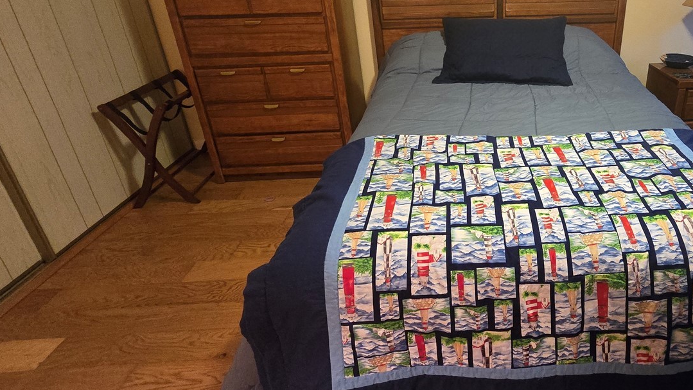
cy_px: 117
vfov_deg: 52.1
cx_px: 481
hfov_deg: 80.0
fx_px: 386
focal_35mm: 21
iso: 1250
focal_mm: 2.2
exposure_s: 1/60
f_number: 2.2
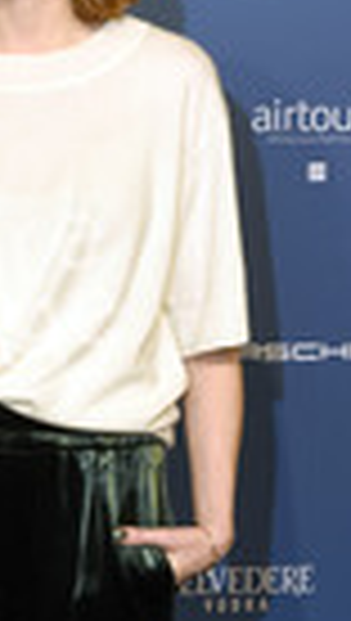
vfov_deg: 13.4
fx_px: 2630
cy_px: 544
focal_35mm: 160
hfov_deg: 7.6
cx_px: 18
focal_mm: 35
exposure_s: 1/320
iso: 400
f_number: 4
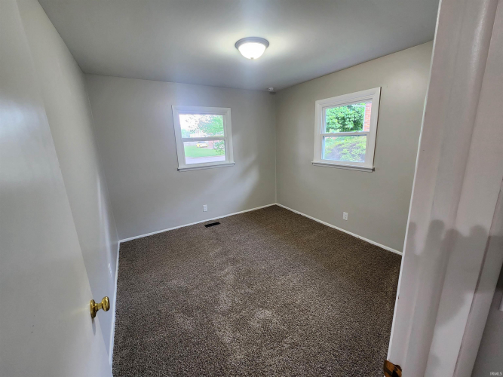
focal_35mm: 13
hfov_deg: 106.2
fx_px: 189
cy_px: 188
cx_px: 252
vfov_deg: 89.9
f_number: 2.2
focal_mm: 2.2
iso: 320
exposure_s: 1/40
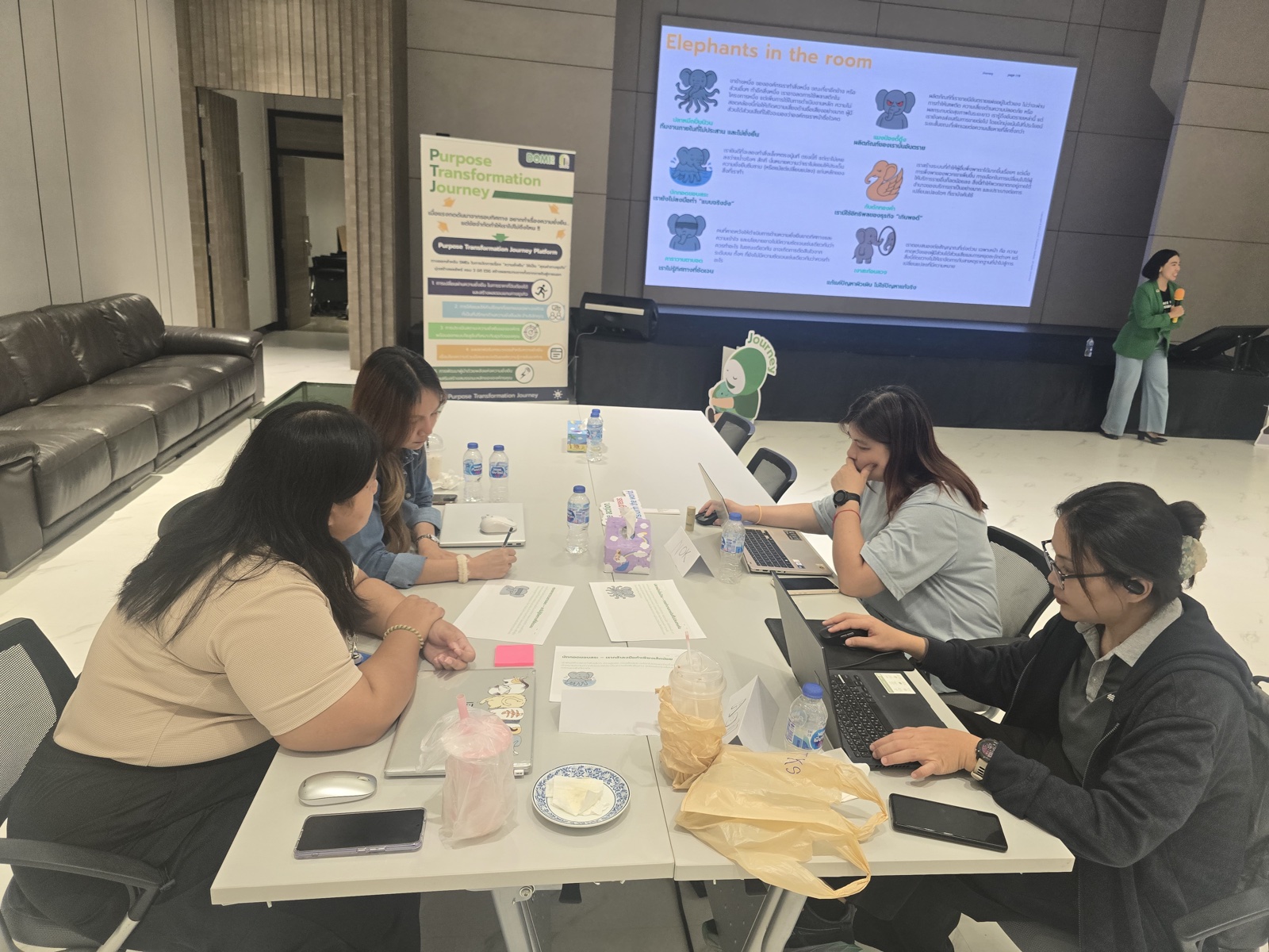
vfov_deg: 58.9
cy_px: 476
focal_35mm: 23
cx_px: 634
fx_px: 843
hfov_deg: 73.9
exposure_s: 1/100
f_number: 1.7
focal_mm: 6.3
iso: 160
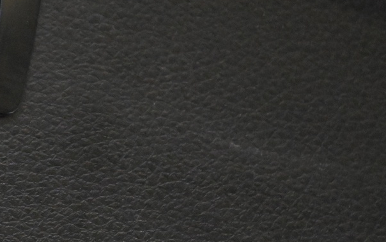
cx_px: -116
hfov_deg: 10.0
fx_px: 2157
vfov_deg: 6.4
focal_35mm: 205
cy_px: 19
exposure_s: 1/80
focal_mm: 50
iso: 9000
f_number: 6.3
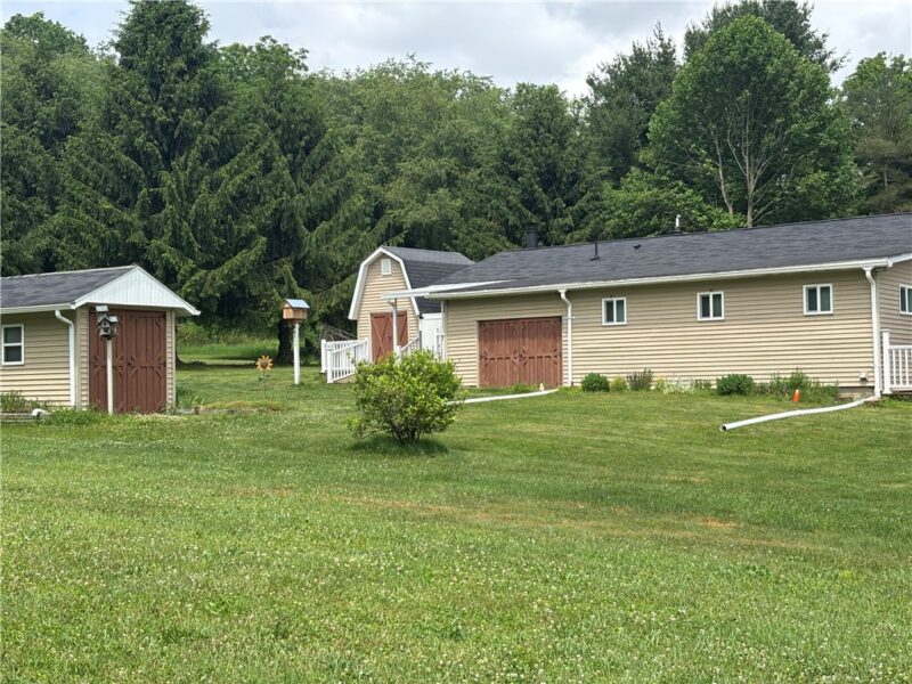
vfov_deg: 28.0
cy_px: 342
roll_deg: +1.0
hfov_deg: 36.8
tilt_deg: +2.9
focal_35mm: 52
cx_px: 456
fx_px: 1370
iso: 32
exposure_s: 1/1667
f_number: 1.6
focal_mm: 5.96
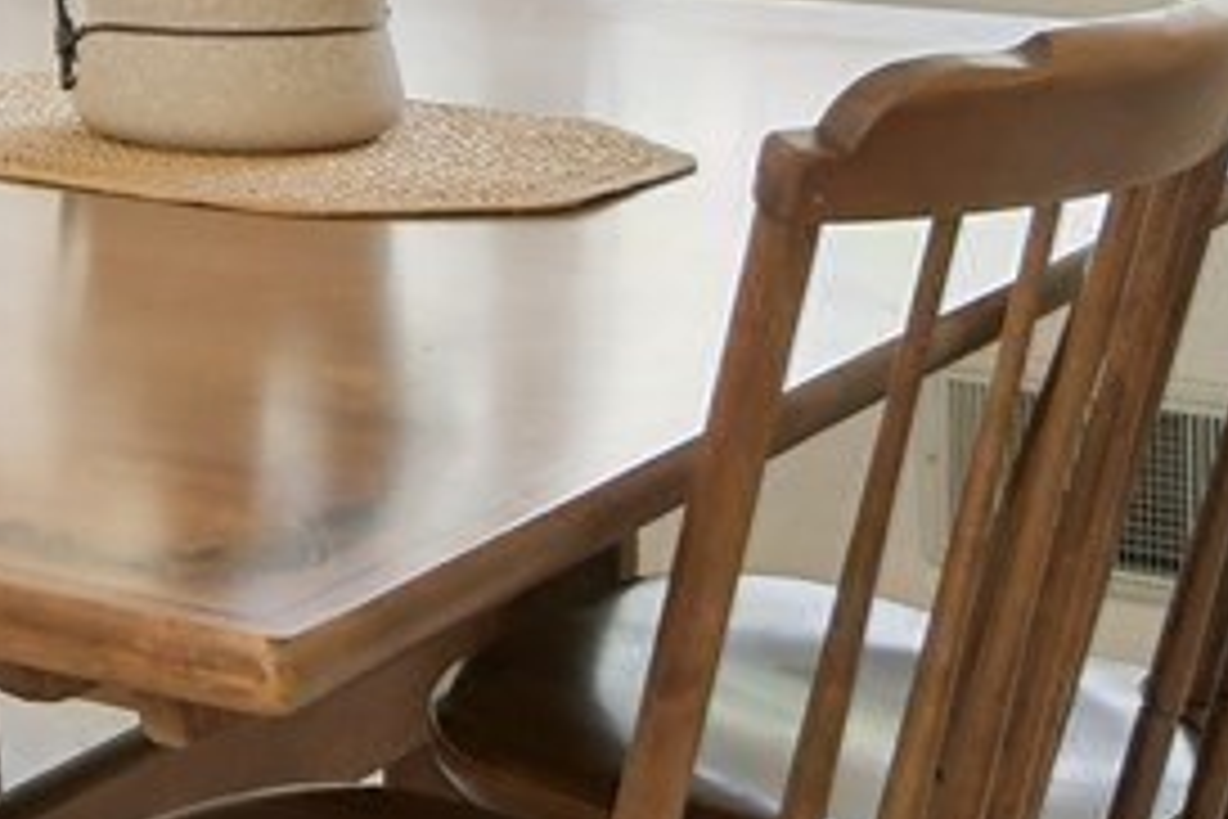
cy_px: -326
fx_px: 3581
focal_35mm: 105
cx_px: -459
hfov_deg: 17.9
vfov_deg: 12.5
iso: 640
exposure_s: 1/25
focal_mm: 14
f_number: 9
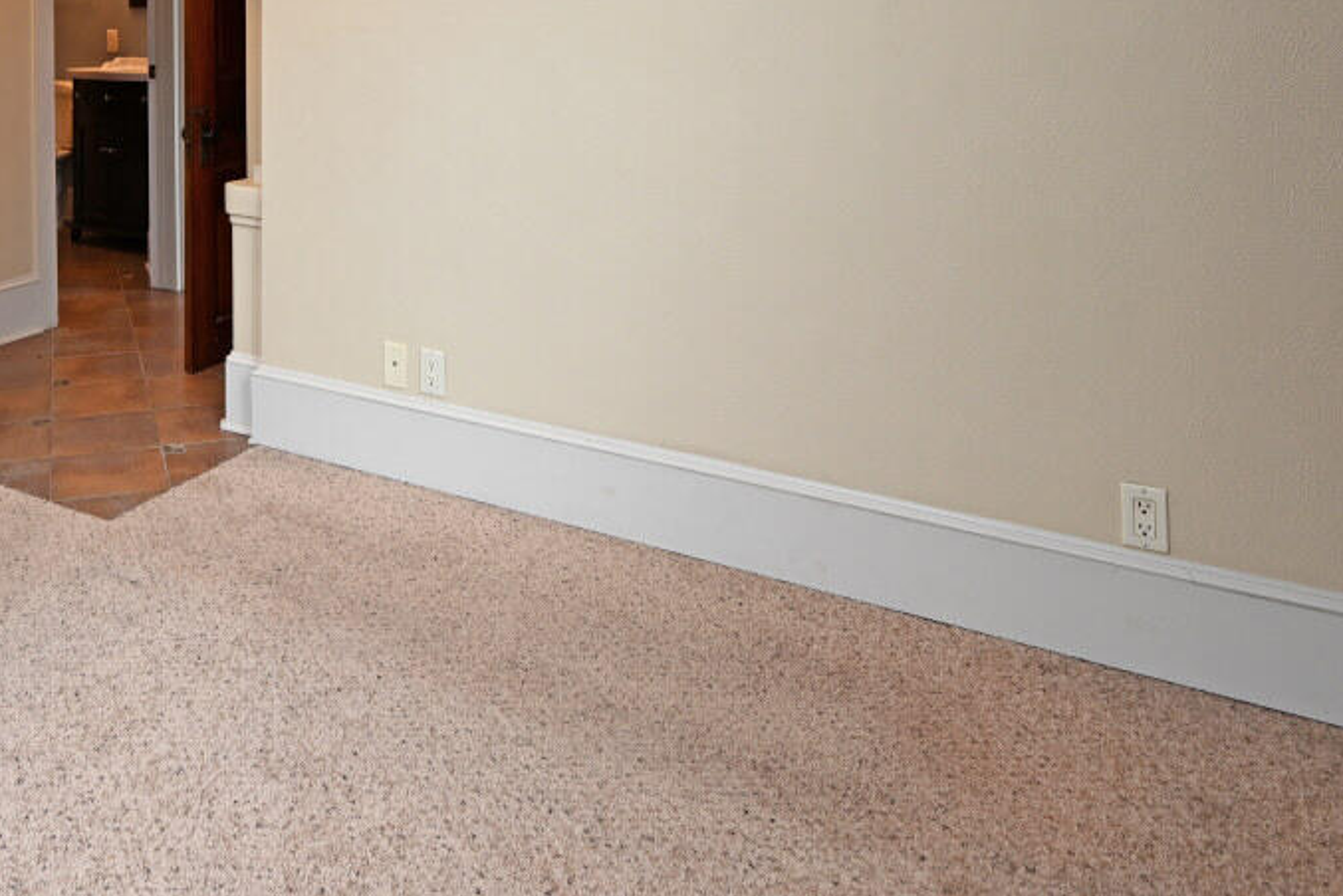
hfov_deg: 57.0
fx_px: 1157
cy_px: 2
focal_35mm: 31
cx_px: 325
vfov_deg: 37.8
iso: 280
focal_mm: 14
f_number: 4
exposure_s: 1/60
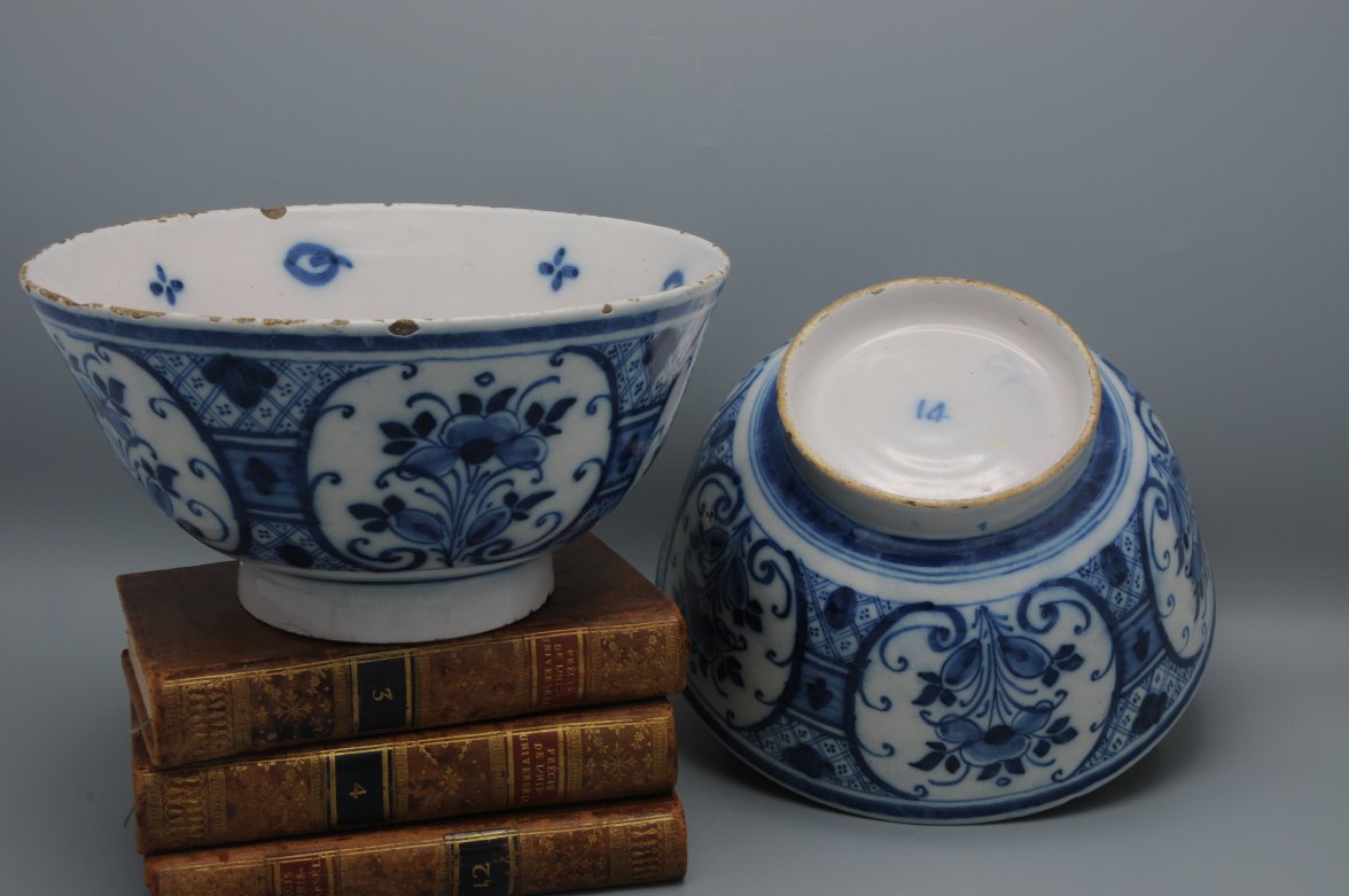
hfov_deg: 40.4
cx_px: 674
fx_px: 1834
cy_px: 454
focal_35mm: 49
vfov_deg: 27.5
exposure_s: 1/8
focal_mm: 32
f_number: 16
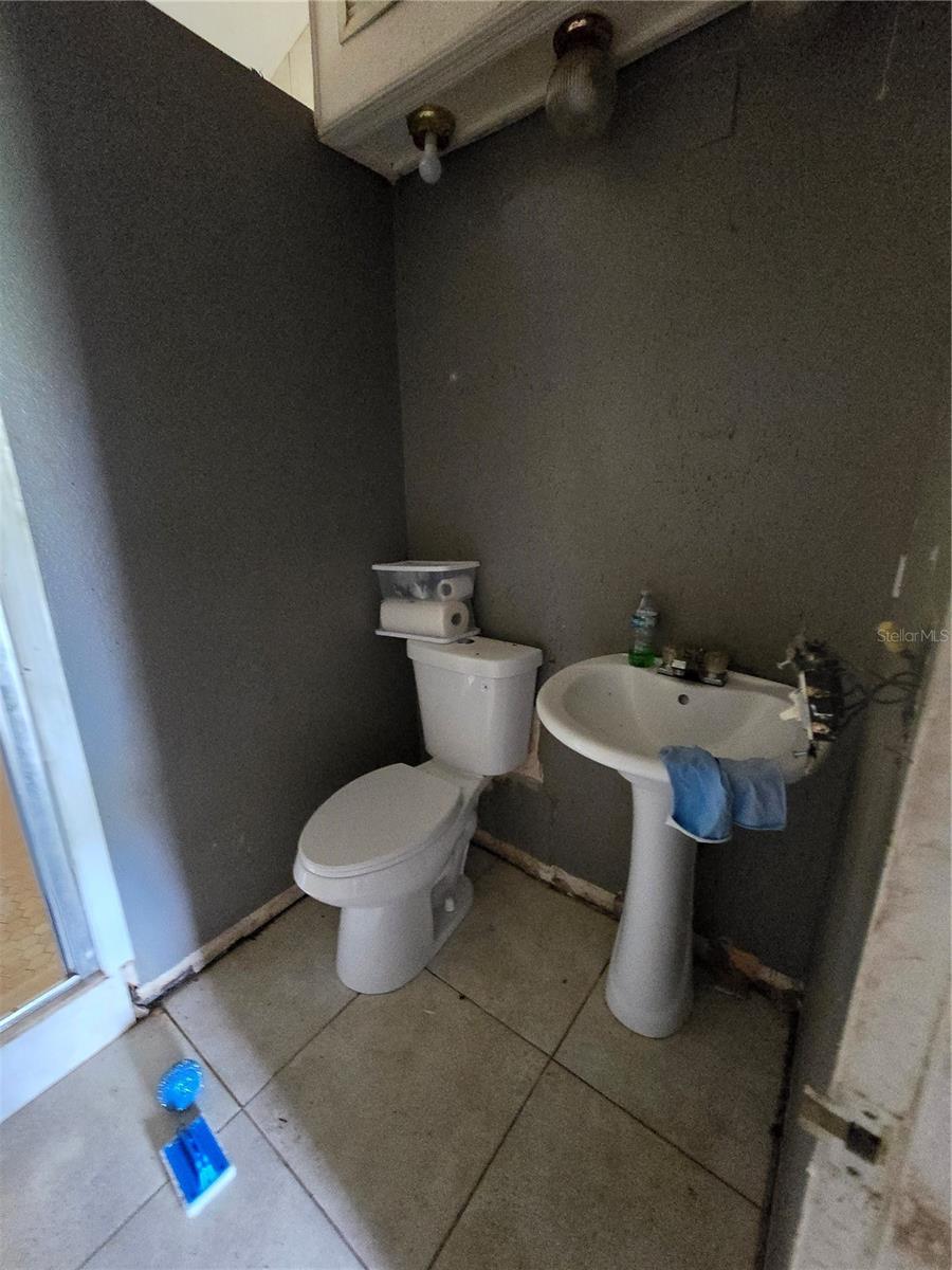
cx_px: 476
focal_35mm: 13
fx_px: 477
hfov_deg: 89.9
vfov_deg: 106.2
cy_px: 635
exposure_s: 1/24
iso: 1600
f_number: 2.2
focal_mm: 2.2
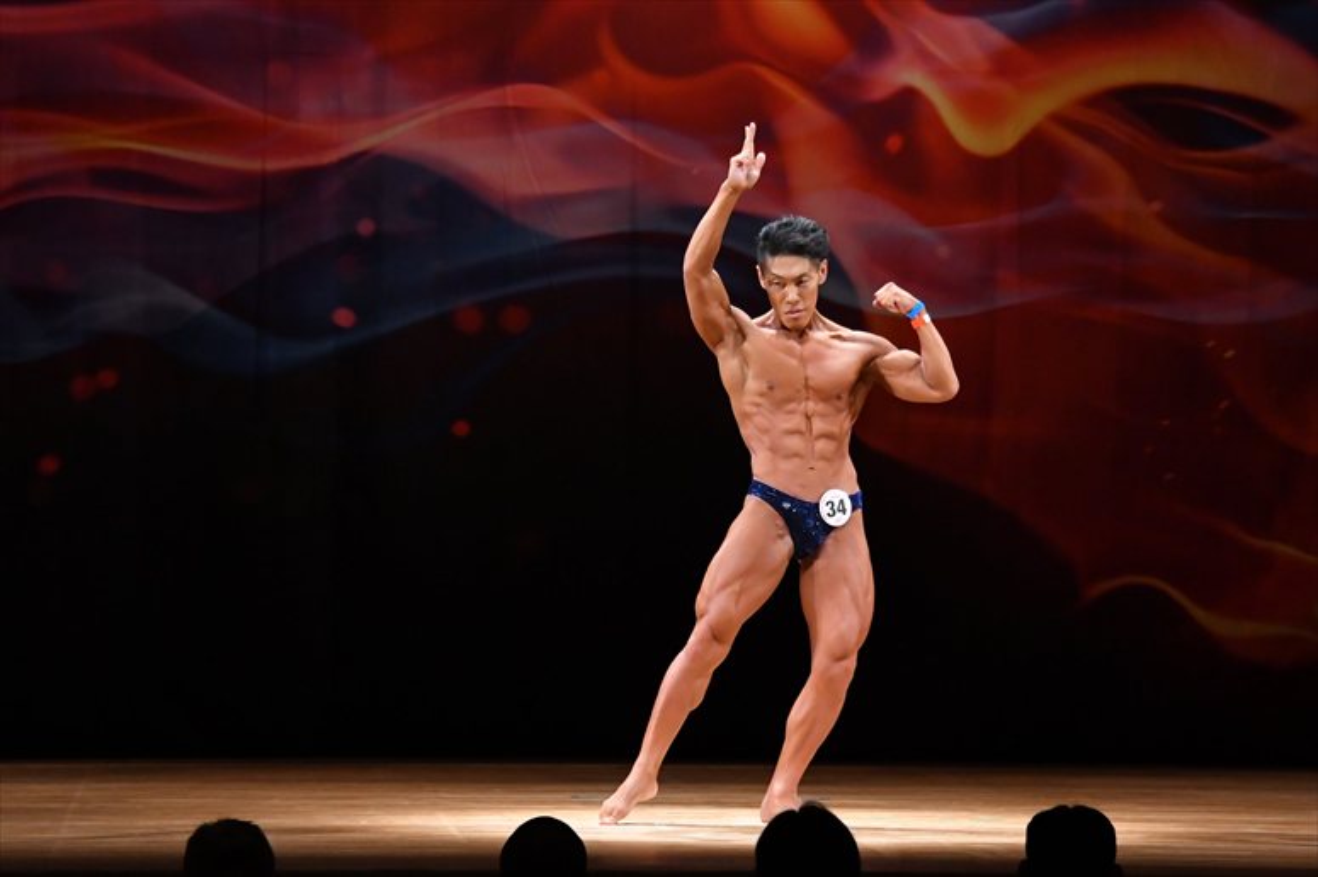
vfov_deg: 6.8
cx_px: 659
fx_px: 7392
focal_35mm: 202
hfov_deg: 10.2
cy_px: 438
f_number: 5.6
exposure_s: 1/400
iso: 4000
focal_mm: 135
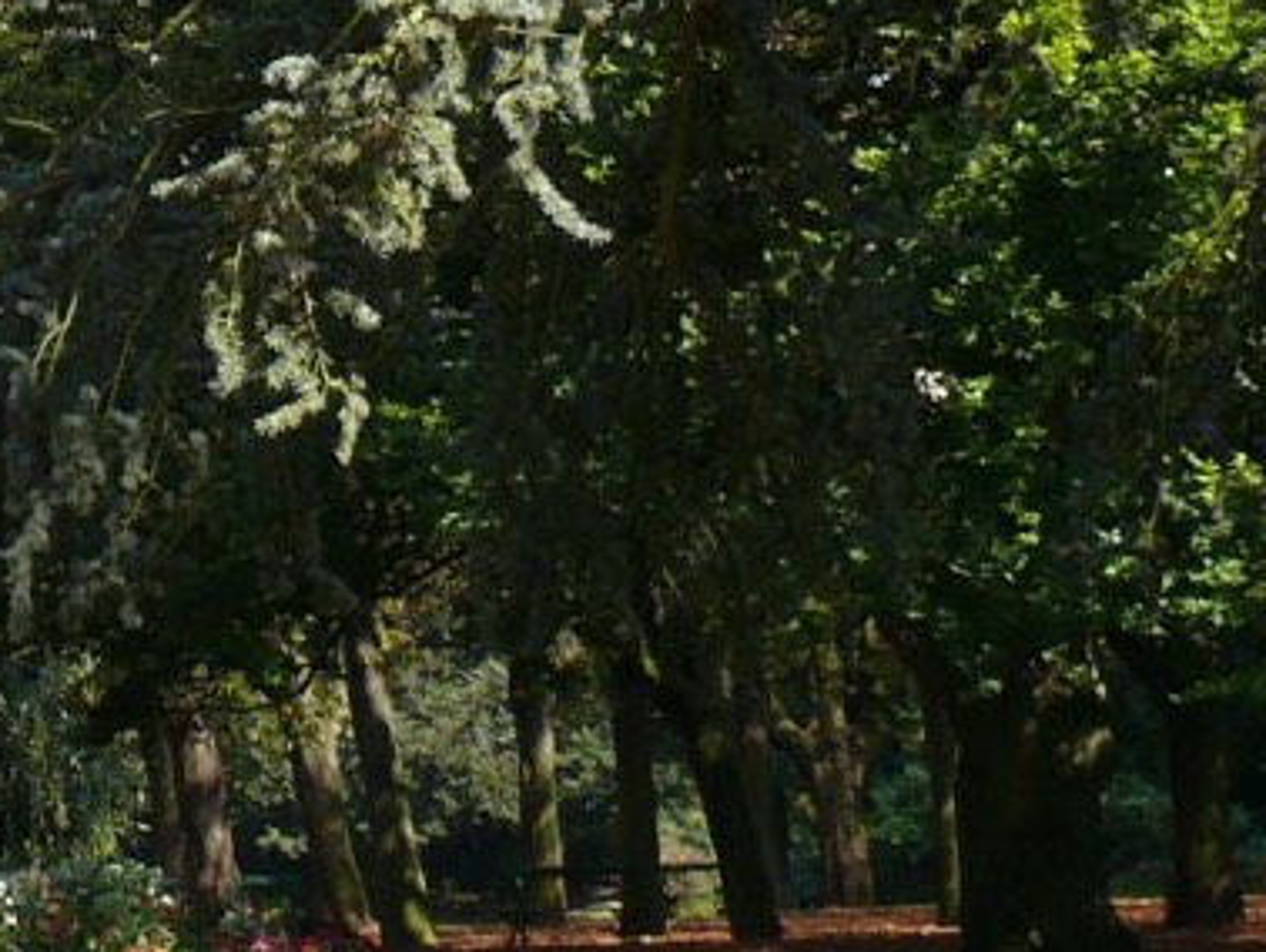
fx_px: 5416
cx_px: -556
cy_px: 131
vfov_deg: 10.0
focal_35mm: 148
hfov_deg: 12.7
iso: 100
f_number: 4
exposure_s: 1/200
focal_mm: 7.4
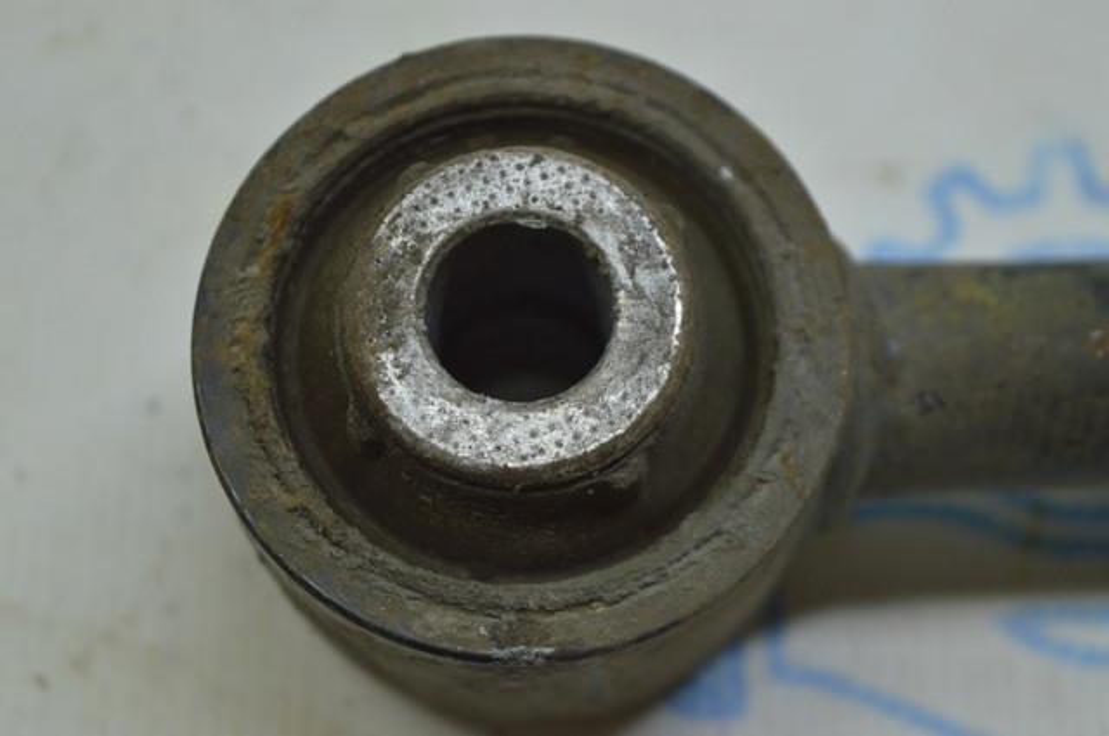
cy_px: 368
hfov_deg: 24.6
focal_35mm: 82
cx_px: 554
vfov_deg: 16.5
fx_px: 2538
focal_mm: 55
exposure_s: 1/60
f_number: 5.6
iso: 400
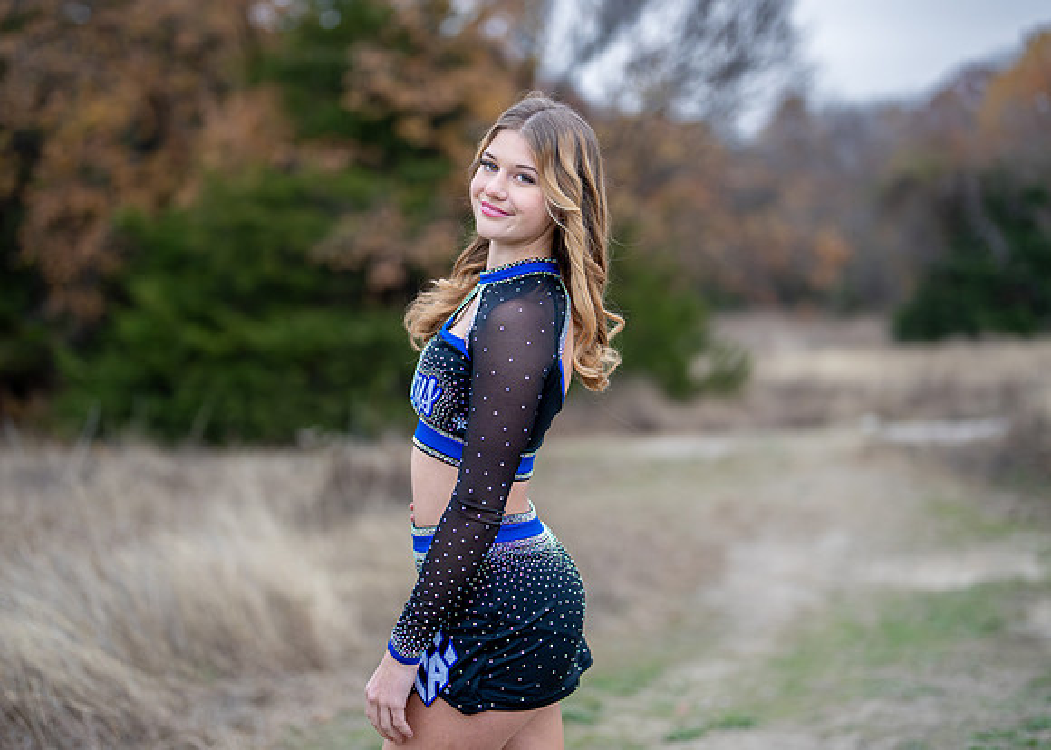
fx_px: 1883
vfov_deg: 22.5
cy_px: 337
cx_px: 502
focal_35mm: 63
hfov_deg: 31.2
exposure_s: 1/1000
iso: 400
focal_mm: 50
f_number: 1.2
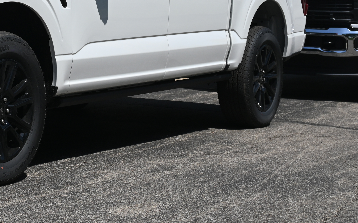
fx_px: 1042
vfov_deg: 12.2
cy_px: 11
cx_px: -21
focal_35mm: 107
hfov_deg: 18.8
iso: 100
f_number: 8
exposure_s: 1/500
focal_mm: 30.5
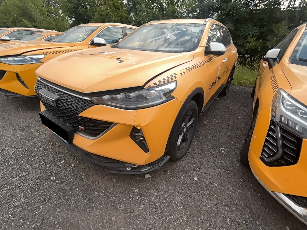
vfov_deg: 81.4
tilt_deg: -23.2
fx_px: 133
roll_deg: -1.3
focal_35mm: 15
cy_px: 101
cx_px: 154
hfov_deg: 98.2
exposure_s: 1/177
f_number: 2.4
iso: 16
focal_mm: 1.54
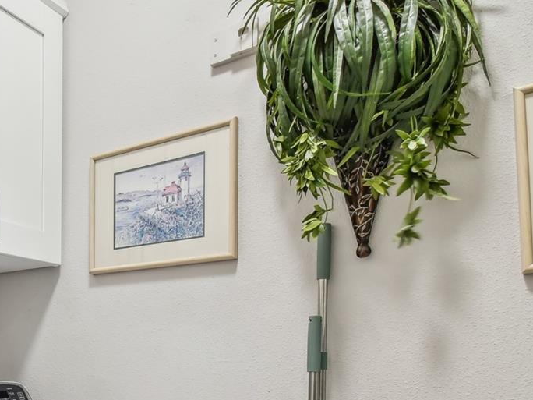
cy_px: 391
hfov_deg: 44.0
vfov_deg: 36.1
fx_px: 554
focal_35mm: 36
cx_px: 2
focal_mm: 11
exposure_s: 1/2
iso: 100
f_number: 7.1
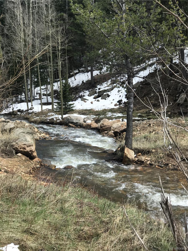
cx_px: 94
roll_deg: -1.2
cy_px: 126
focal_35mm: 57
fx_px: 413
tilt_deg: -9.2
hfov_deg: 25.7
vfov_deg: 33.8
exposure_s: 1/219
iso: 20
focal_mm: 6.6
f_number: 2.8
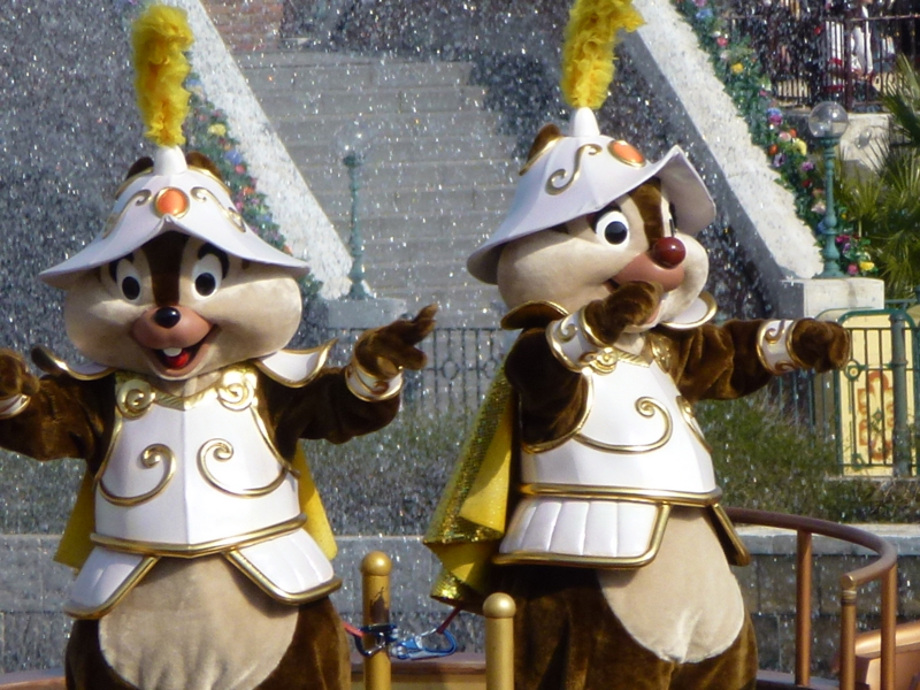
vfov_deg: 1.5
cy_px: 345
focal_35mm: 981
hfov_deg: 2.0
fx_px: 26072
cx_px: 460
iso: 100
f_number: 5.9
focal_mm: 68.8
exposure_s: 1/500
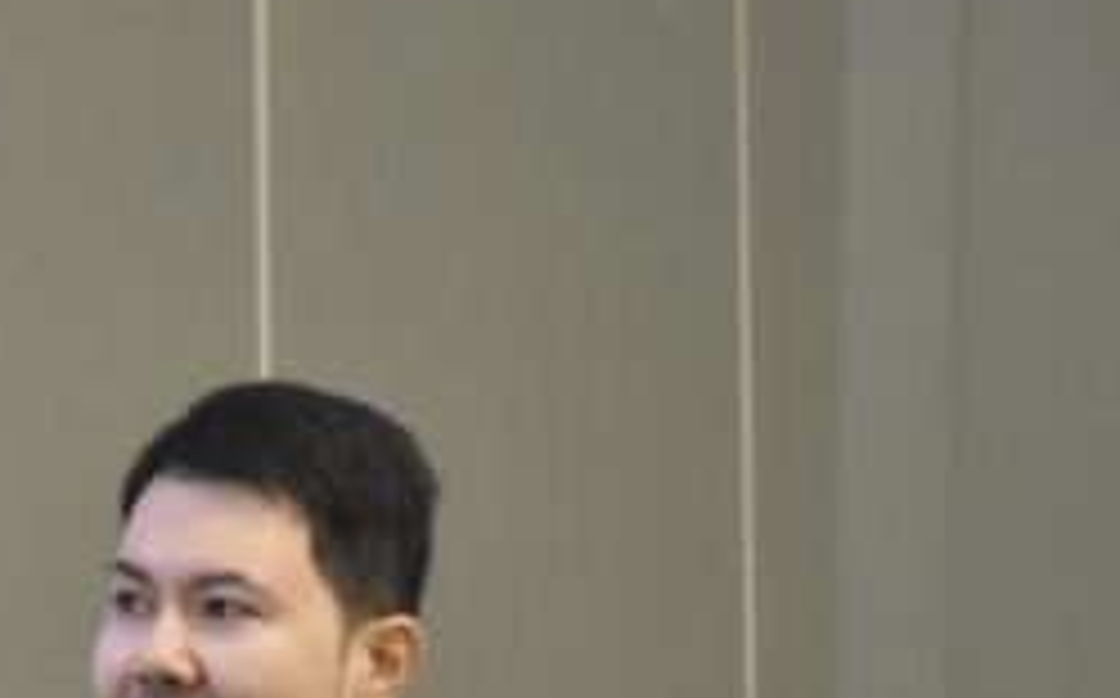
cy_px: 673
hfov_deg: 3.8
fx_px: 16800
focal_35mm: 551
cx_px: 81
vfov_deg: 2.4
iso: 5000
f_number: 5.6
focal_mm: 140
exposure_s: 1/160
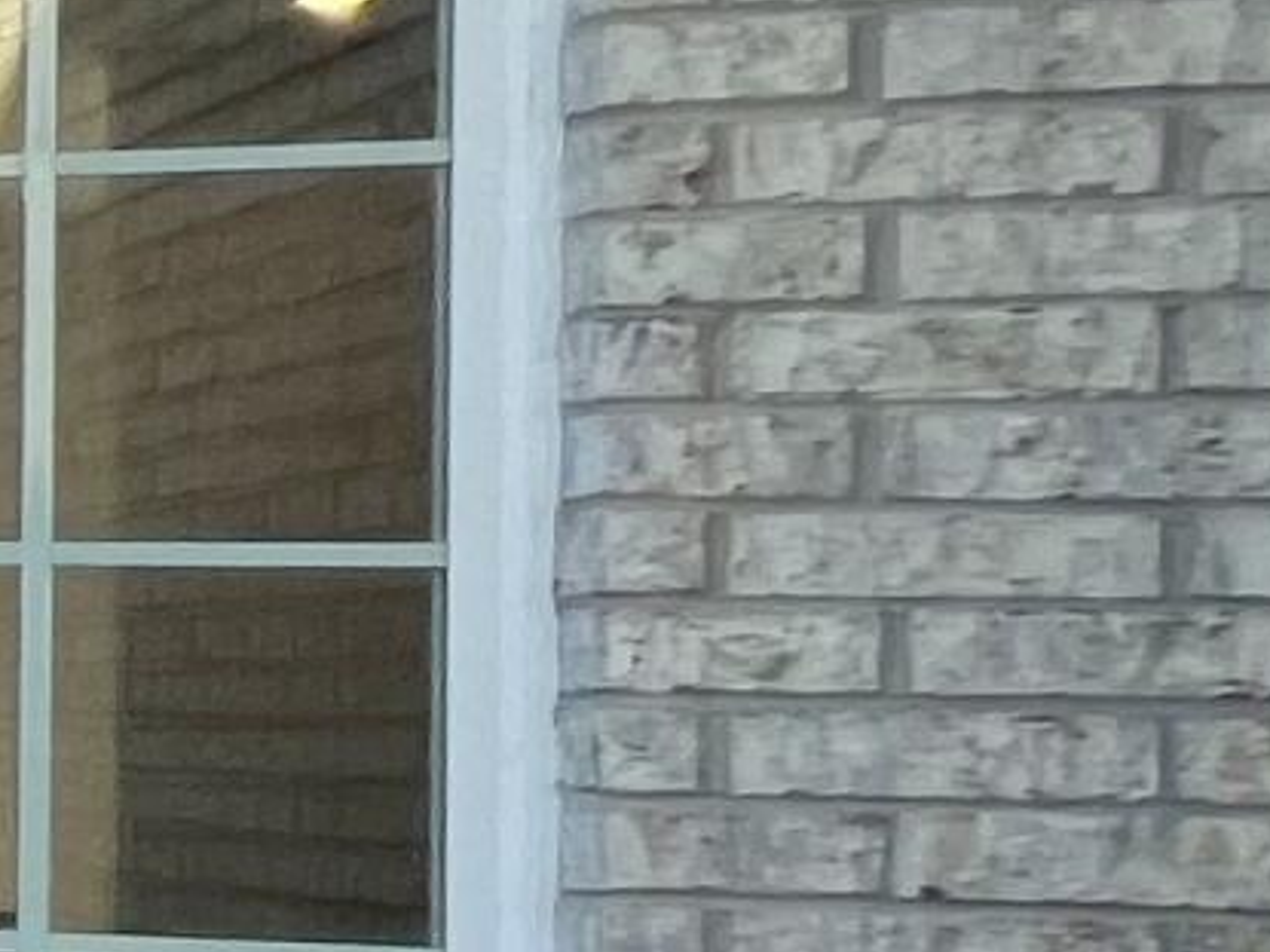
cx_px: -3253
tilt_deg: +0.6
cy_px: 677
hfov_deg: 9.3
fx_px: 3448
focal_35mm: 94
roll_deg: -1.8
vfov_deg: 15.7
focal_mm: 1.57
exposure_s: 1/217
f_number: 1.8
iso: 32
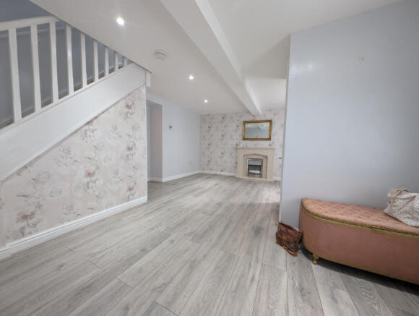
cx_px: 210
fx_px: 145
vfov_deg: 94.7
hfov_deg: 110.4
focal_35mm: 12
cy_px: 158
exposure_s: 1/33.3
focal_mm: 2.23
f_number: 1.95
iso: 180
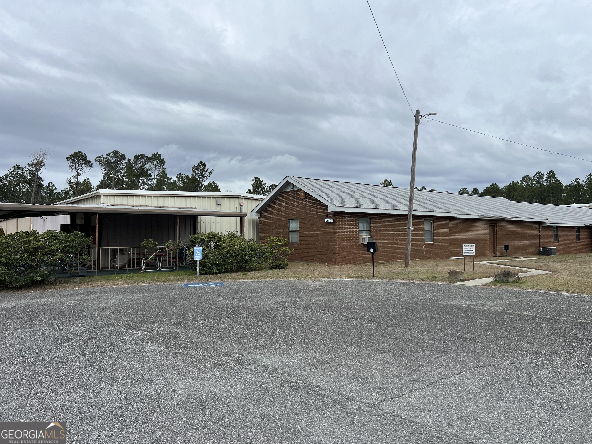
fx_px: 445
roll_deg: +1.1
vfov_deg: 53.1
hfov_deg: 67.3
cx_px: 296
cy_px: 222
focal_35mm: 26
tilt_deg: +2.6
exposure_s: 1/5076
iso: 50
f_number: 1.5
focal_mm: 5.7
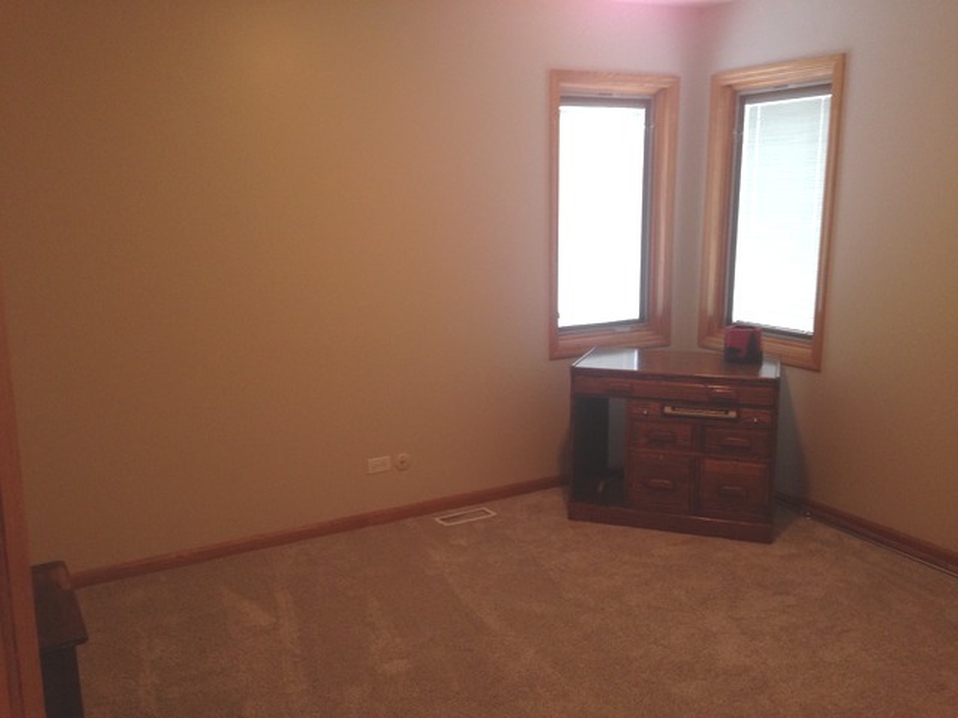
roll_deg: +0.7
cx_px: 479
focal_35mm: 33
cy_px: 359
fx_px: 913
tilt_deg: -10.0
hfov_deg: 55.4
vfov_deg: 42.9
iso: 125
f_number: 2.4
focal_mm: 4.12
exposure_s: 1/20
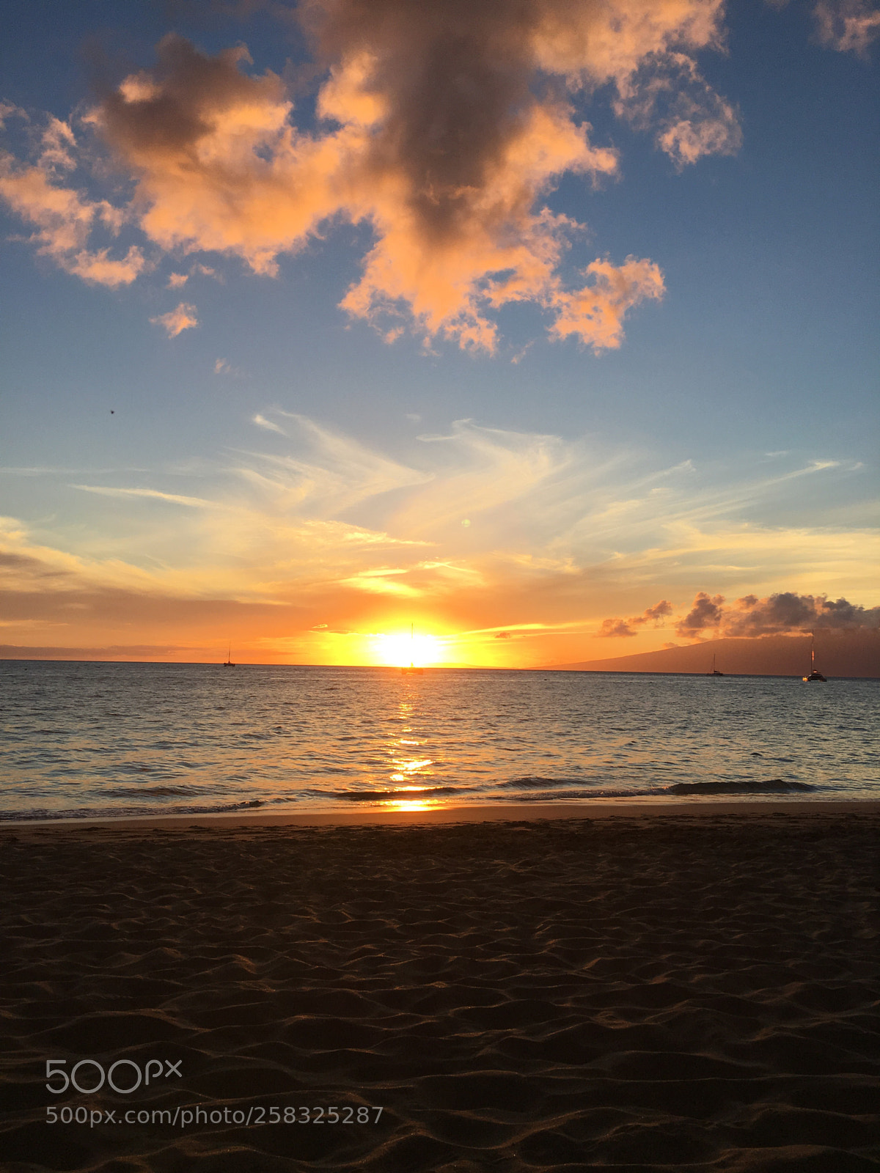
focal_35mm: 29
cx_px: 440
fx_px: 983
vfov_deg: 61.7
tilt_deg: +4.7
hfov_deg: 48.2
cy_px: 586
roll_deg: -0.6
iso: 25
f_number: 2.2
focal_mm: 4.15
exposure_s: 1/605
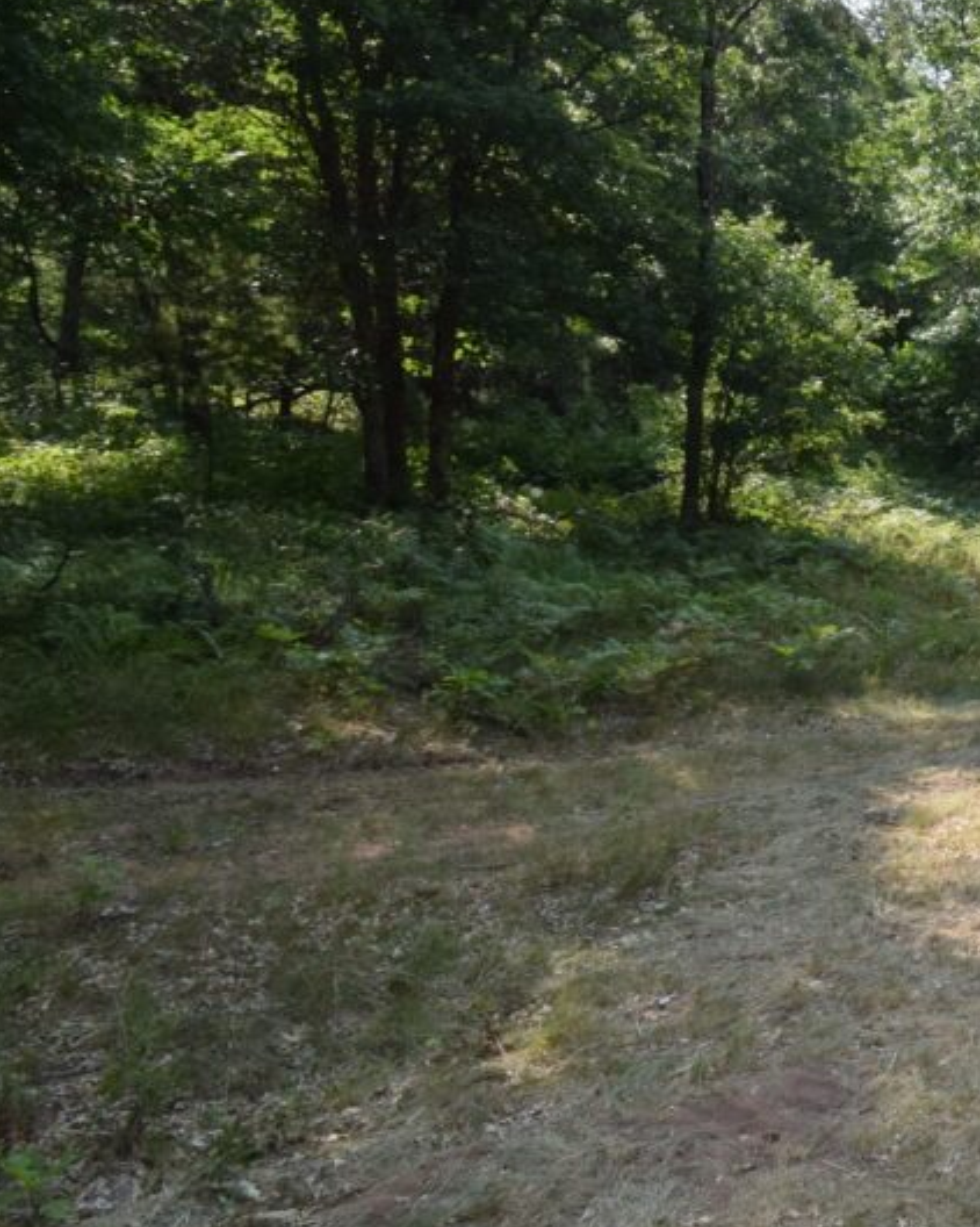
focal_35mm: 32
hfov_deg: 30.9
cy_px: 490
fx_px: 1161
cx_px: 1379
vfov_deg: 55.3
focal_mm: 10
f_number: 14
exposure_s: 1/200
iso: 320
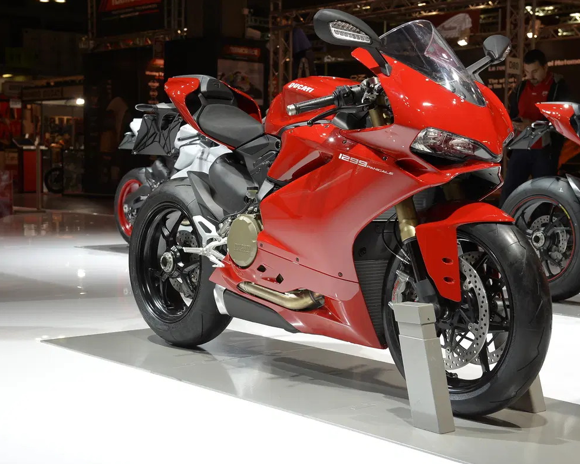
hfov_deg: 29.6
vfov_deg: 23.8
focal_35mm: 64
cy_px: 230
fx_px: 1098
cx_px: 323
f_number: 7.1
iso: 800
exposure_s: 1/250
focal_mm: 56
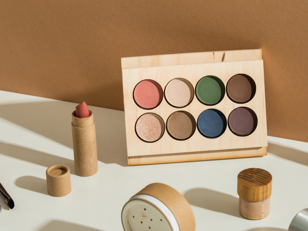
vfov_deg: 13.6
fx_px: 970
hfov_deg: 18.0
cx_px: 203
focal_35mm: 109
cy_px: 145
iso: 320
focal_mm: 70
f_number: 13
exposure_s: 1/125
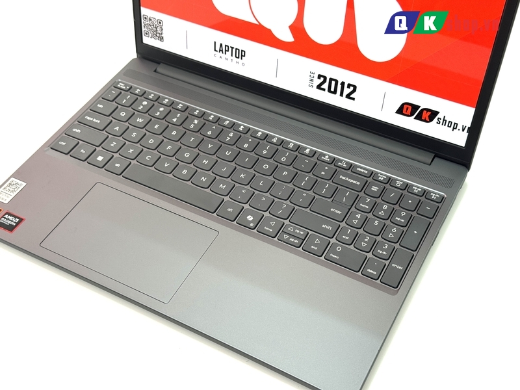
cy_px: 195
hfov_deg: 39.7
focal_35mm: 48
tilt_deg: -47.7
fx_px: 721
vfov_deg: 30.3
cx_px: 260
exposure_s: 1/140
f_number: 1.78
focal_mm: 6.76
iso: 80
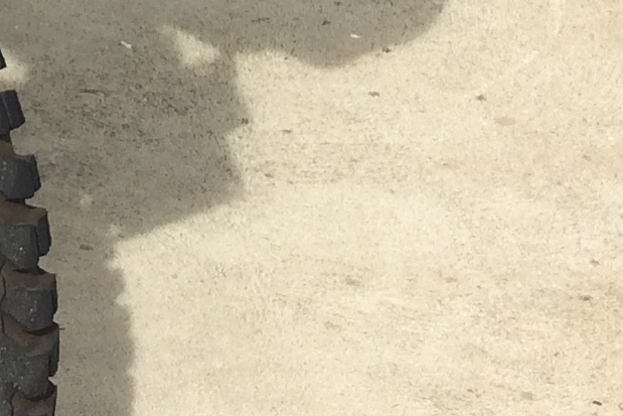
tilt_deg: -15.4
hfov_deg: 12.2
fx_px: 2752
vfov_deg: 8.2
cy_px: -401
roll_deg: +1.8
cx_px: -338
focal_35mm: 159
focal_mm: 4.15
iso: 32
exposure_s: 1/1580
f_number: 2.2
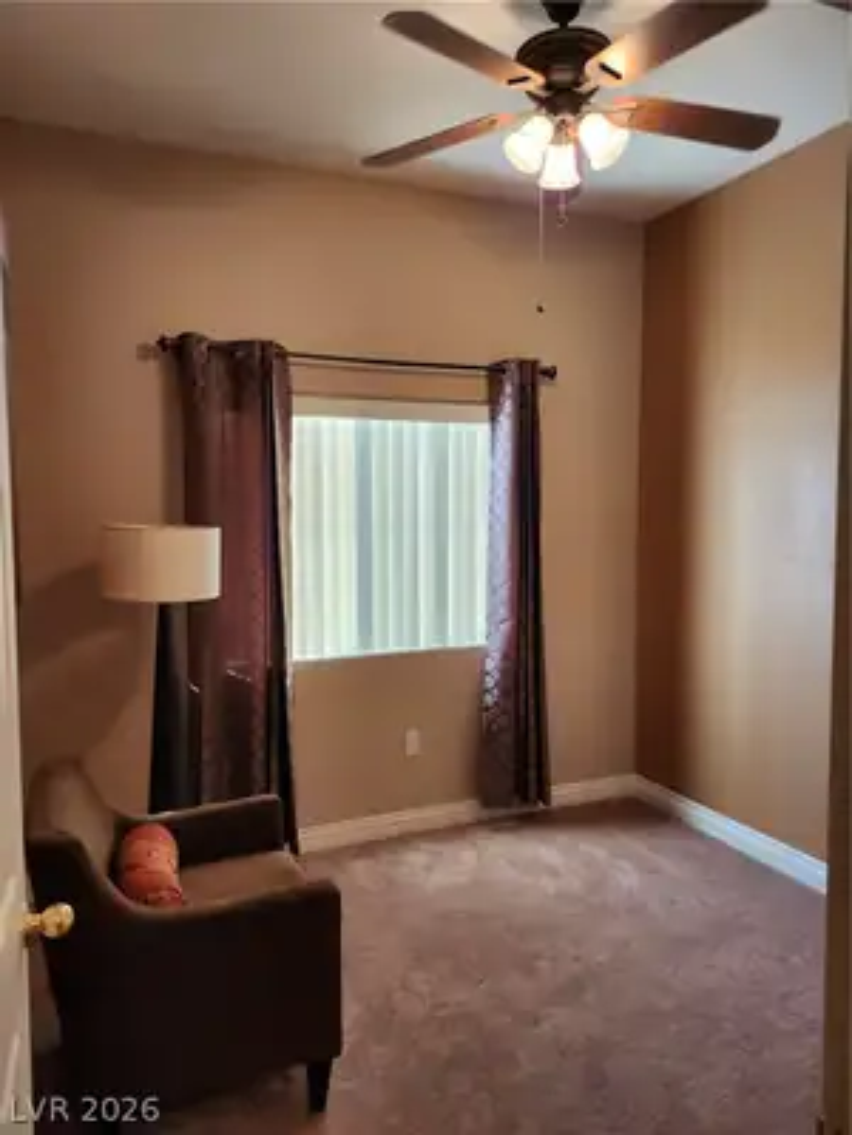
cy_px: 568
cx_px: 426
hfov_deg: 58.9
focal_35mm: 23
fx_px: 755
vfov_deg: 73.9
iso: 200
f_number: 1.8
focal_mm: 5.54
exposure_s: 1/120
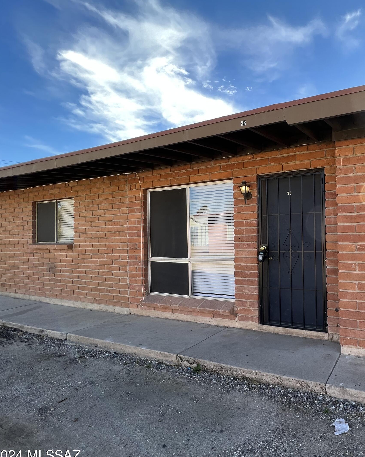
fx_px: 243
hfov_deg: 65.3
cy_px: 234
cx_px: 305
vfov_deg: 86.4
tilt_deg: +1.3
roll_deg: +1.5
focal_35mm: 18
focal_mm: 1.57
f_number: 1.8
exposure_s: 1/230
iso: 32
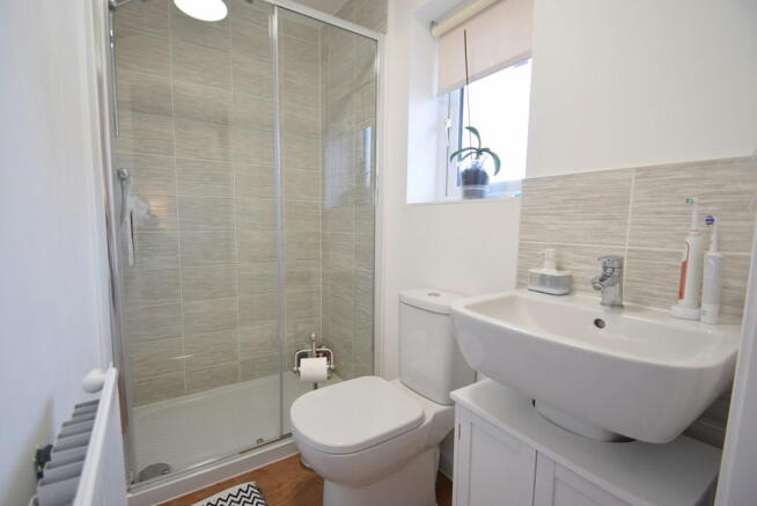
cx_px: 378
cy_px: 253
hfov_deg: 100.4
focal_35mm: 15
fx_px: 316
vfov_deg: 77.4
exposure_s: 1/80
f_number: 4.5
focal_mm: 10
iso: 400
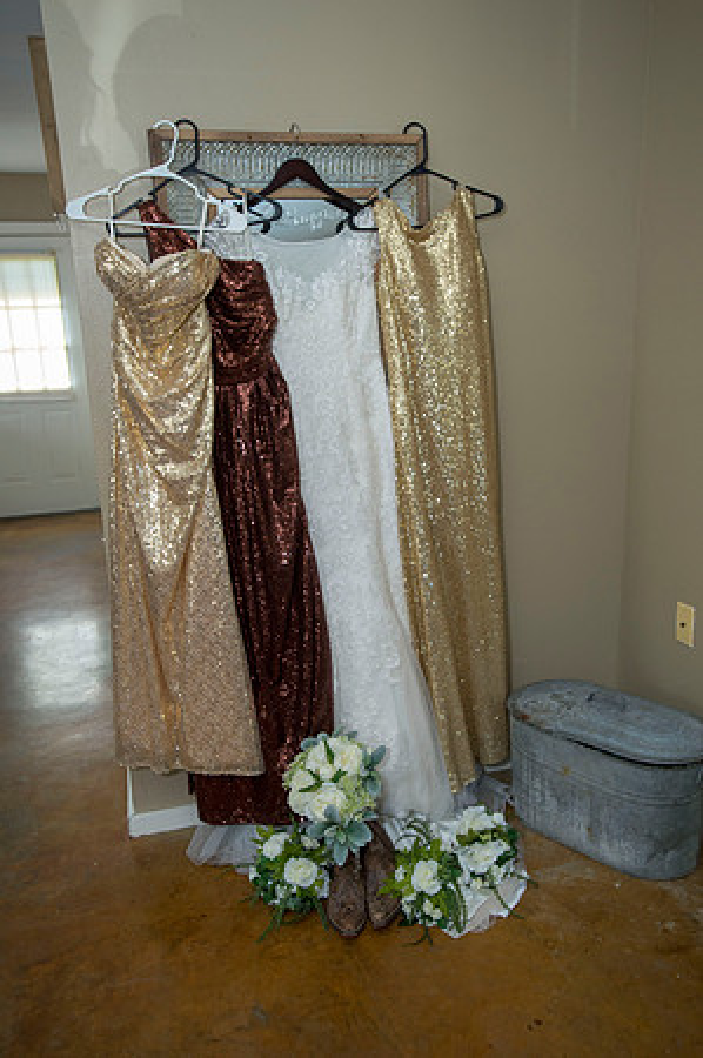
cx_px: 352
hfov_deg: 43.5
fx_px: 881
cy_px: 529
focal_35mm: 30
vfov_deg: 62.0
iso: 1250
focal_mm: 30
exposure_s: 1/320
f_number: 4
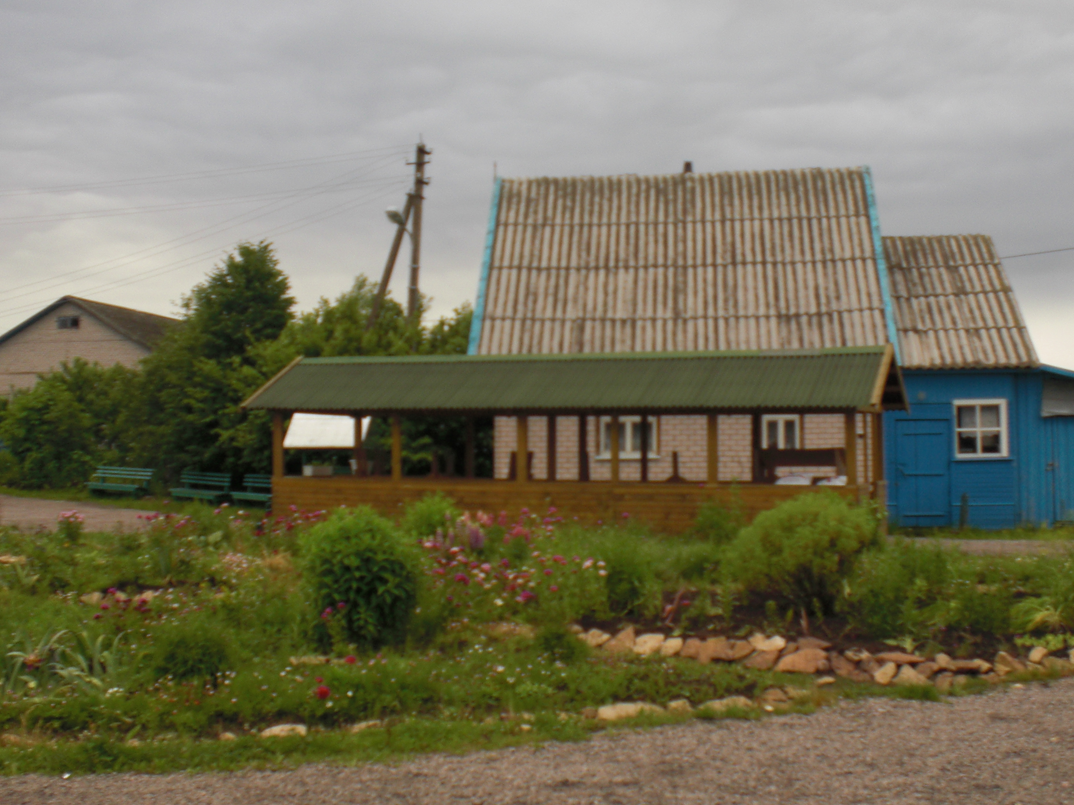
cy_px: 361
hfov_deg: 42.1
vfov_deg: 32.2
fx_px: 1396
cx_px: 549
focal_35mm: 45
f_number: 3.1
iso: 64
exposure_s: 1/200
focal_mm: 6.3
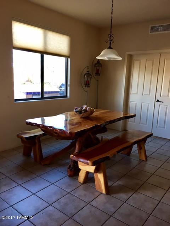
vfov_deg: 61.7
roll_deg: -1.8
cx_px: 85
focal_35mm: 29
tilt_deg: -9.8
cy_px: 113
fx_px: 190
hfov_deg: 48.2
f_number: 2.2
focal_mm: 4.15
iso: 64
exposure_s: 1/30
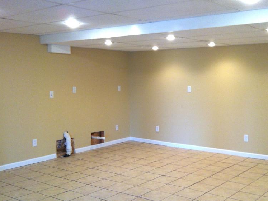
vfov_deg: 30.2
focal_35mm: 48
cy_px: 126
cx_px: 171
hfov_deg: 39.3
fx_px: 372
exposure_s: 1/15
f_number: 2.8
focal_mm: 3.85
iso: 80
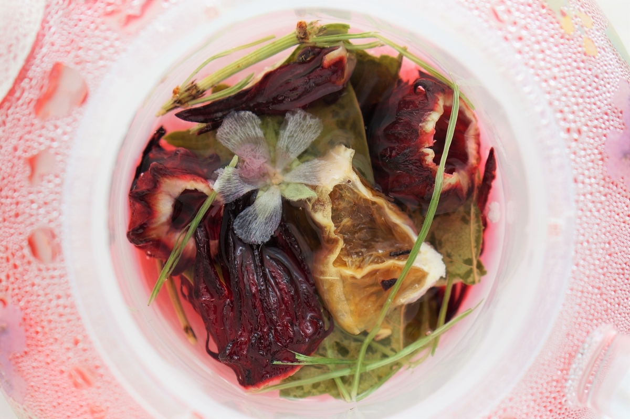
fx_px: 1311
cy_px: 210
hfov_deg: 27.0
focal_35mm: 75
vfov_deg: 18.2
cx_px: 315
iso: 100
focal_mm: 50
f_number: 3.2
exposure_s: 1/125
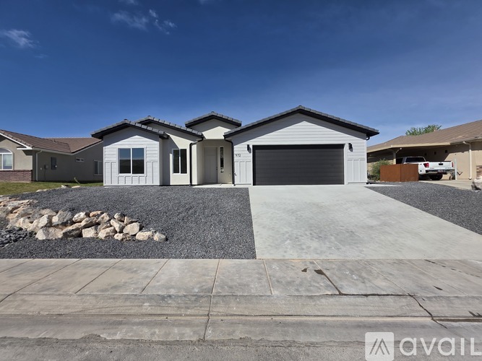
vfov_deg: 89.9
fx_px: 181
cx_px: 241
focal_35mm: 13
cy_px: 180
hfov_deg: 106.2
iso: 40
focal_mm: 2.2
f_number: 1.9
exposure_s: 1/3747
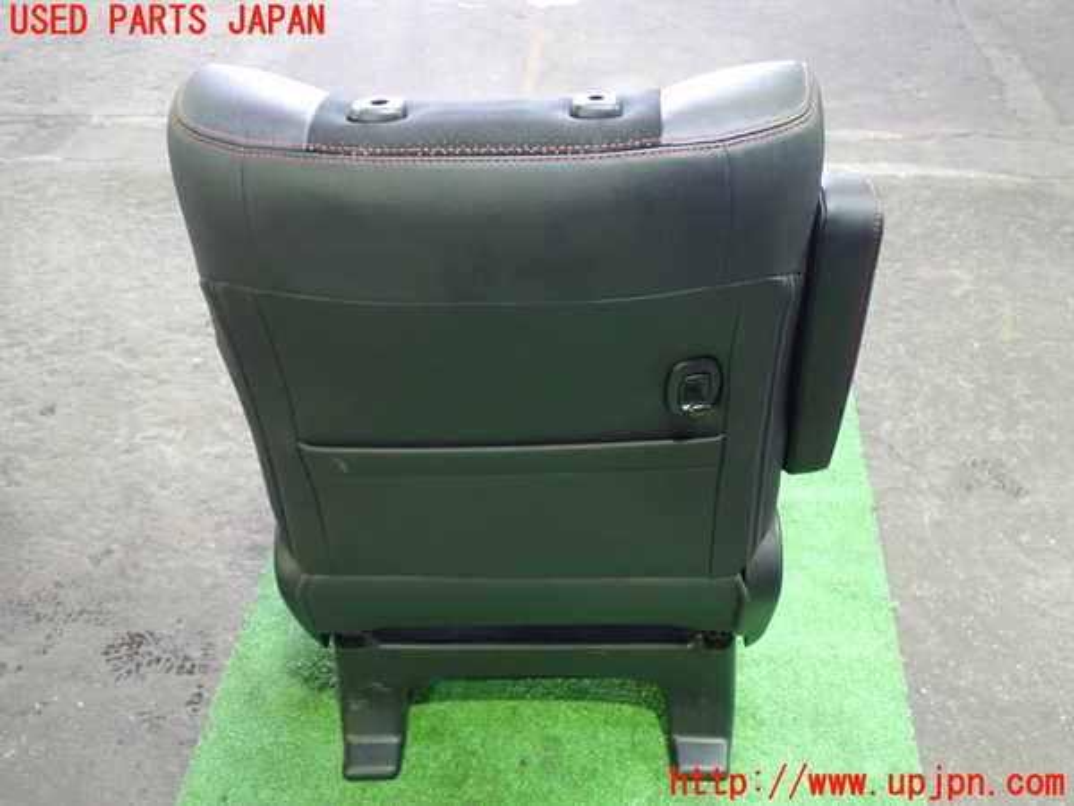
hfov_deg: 51.4
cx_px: 537
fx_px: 1117
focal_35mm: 36
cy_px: 403
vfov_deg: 39.7
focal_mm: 6.37
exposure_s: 1/15
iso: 800
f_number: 2.5
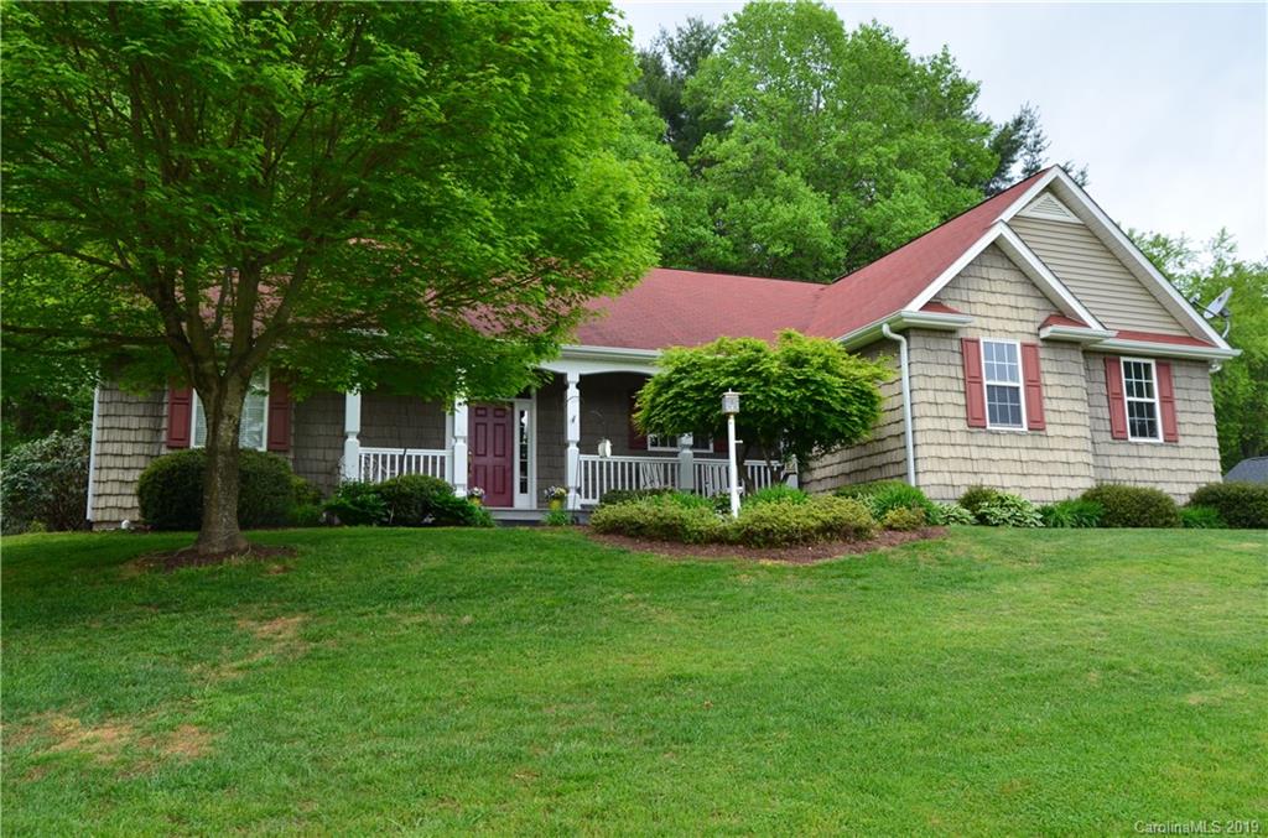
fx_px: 1054
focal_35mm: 30
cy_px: 419
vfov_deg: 43.4
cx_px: 634
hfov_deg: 62.1
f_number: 10
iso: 400
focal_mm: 20
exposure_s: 1/160
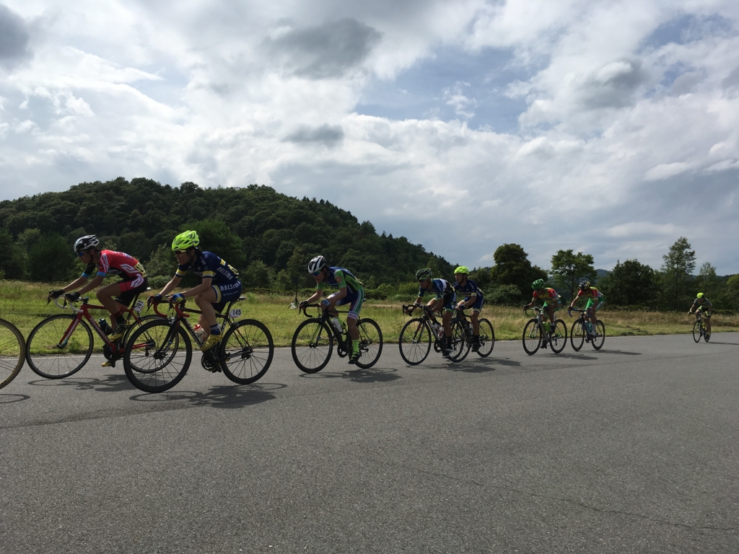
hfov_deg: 61.7
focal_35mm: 29
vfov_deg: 48.2
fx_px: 619
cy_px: 277
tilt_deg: +0.5
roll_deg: -1.9
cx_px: 370
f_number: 2.2
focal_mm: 4.15
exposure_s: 1/3077
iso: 25
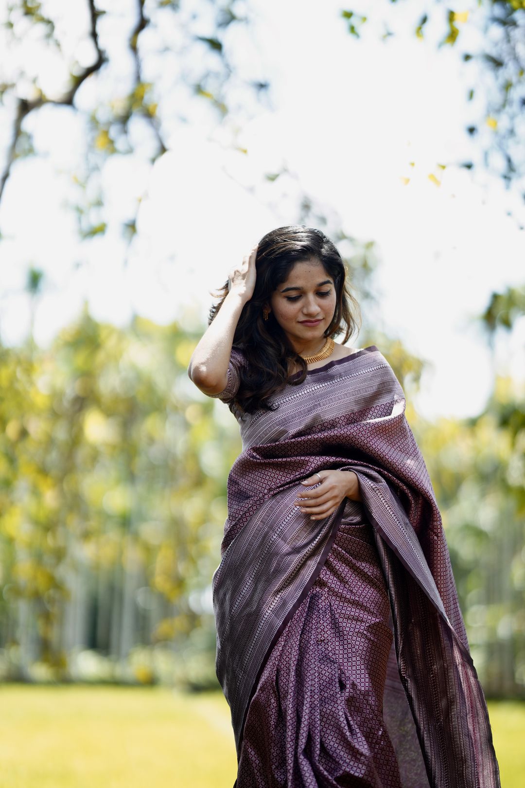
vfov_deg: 23.9
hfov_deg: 16.1
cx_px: 262
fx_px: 1859
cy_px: 394
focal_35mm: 85
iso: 400
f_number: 1.4
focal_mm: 85
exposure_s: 1/3200
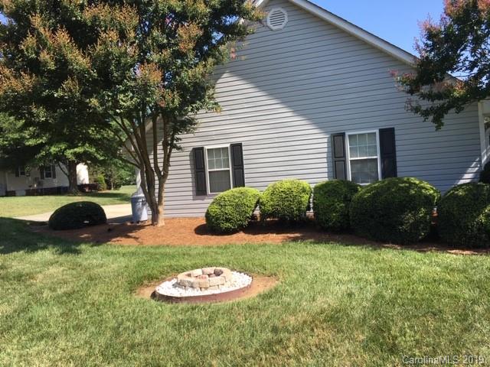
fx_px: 411
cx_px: 245
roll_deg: +4.8
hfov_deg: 61.7
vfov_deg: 48.2
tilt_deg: -3.6
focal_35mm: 29
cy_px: 184
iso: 25
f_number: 2.2
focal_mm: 4.15
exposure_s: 1/699
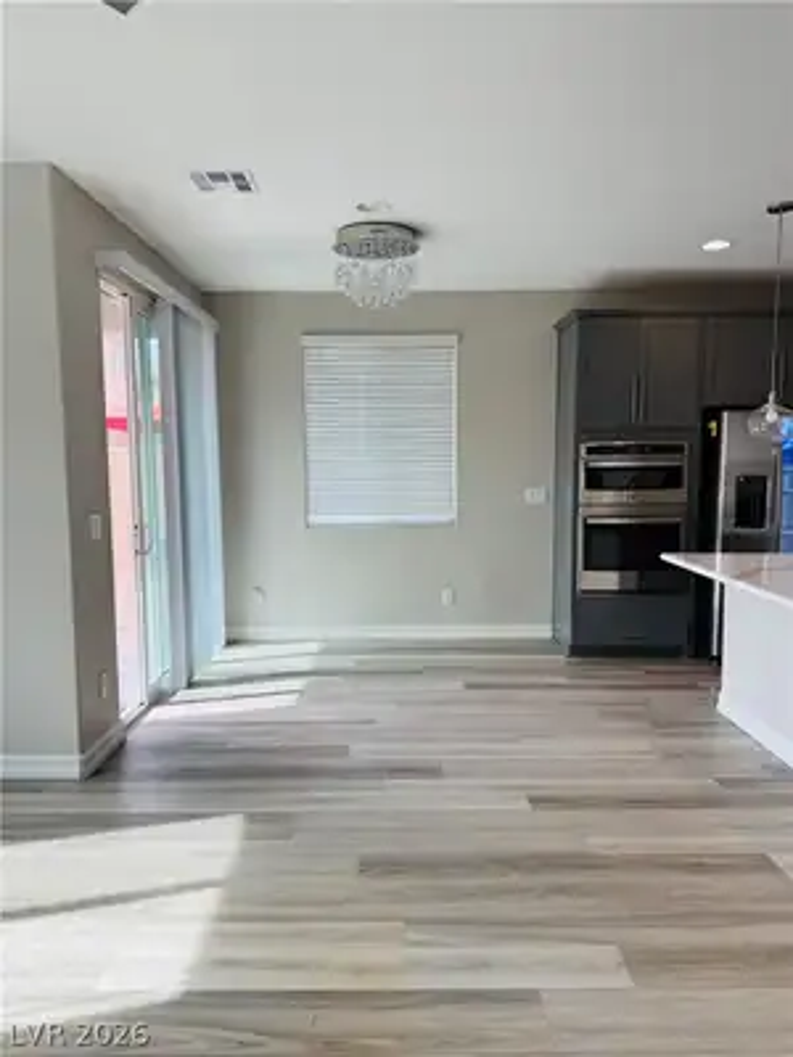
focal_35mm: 24
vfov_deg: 71.6
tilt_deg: -4.9
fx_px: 733
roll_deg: -0.7
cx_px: 396
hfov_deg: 56.8
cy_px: 528
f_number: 1.78
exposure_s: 1/230
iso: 64
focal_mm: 6.76
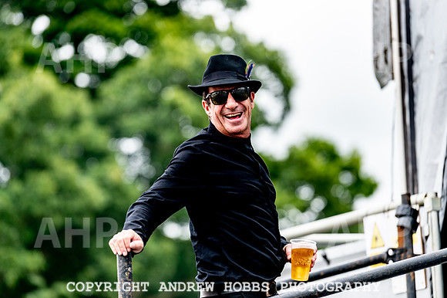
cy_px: 149
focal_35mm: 200
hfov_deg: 10.3
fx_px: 2482
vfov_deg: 6.9
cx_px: 224
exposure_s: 1/400
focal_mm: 200
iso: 125
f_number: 3.5
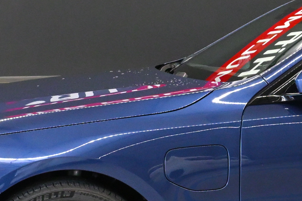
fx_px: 1376
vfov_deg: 8.4
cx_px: 342
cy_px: 83
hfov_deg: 12.3
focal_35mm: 164
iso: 3200
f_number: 9
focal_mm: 26.5
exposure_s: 1/125
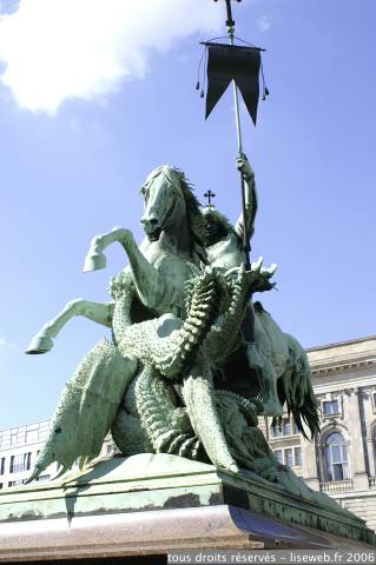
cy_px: 282
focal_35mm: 42
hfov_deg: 31.8
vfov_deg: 46.4
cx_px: 188
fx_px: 659
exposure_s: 1/250
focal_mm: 28
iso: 100
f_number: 5.6
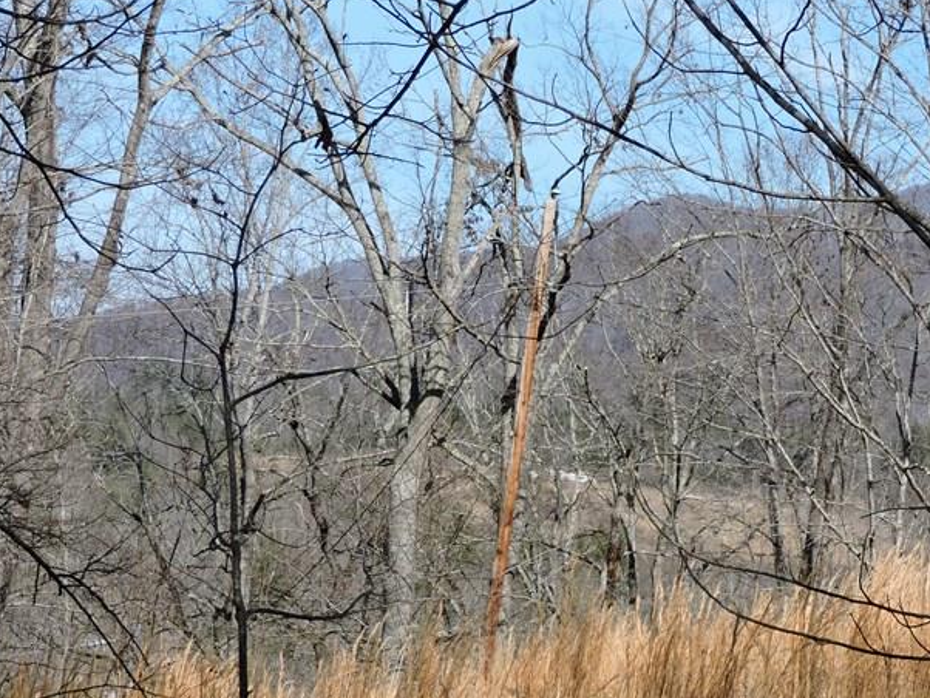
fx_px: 4112
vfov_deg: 9.7
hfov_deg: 12.9
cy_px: 402
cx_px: 636
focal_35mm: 153
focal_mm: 16.1
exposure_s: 1/640
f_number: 4.1
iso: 100
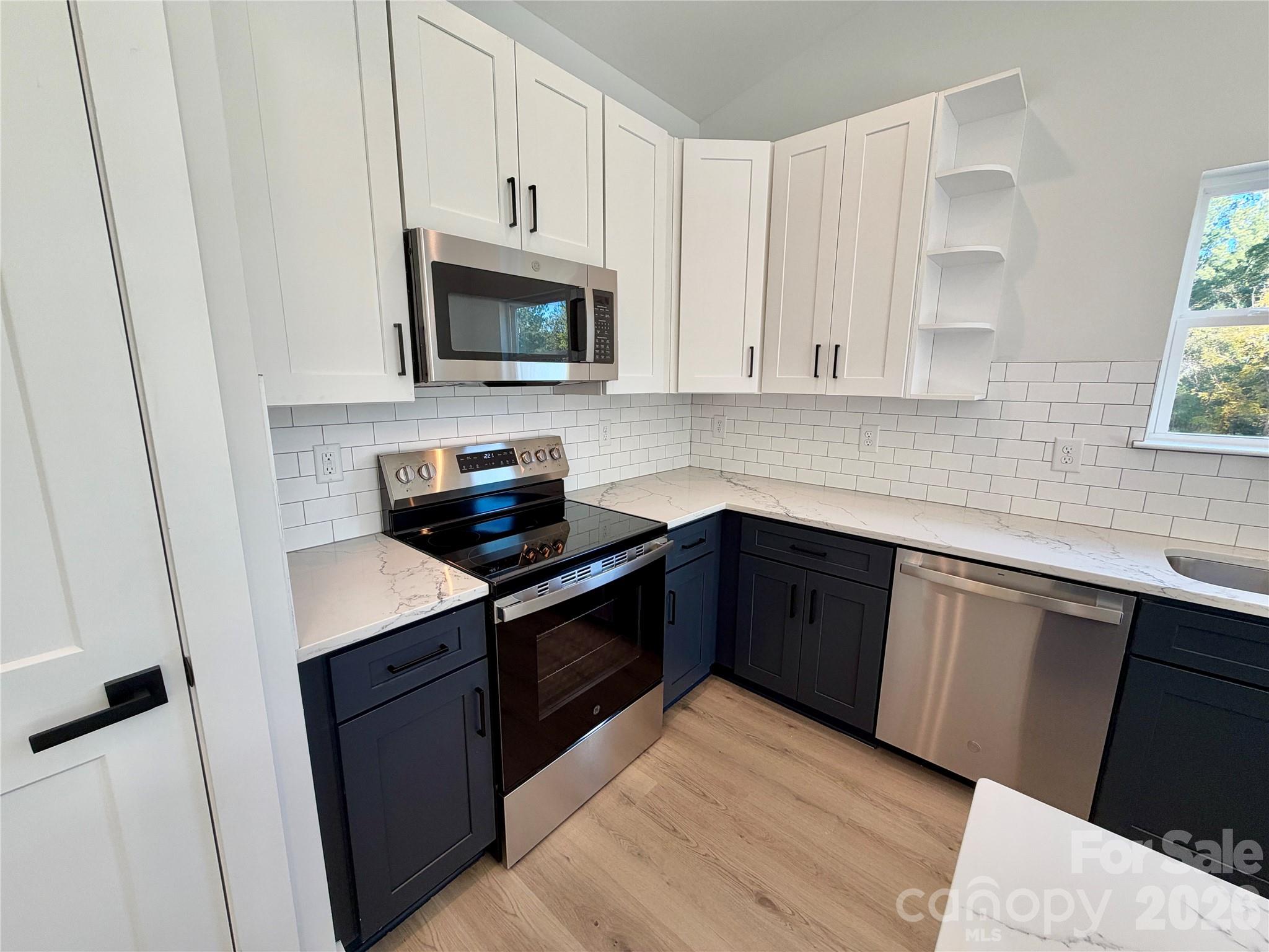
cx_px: 634
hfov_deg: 102.1
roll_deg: -1.3
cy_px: 476
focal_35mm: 14
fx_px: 513
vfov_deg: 85.7
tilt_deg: -11.1
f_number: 2.2
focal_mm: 2.22
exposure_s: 1/120
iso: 100
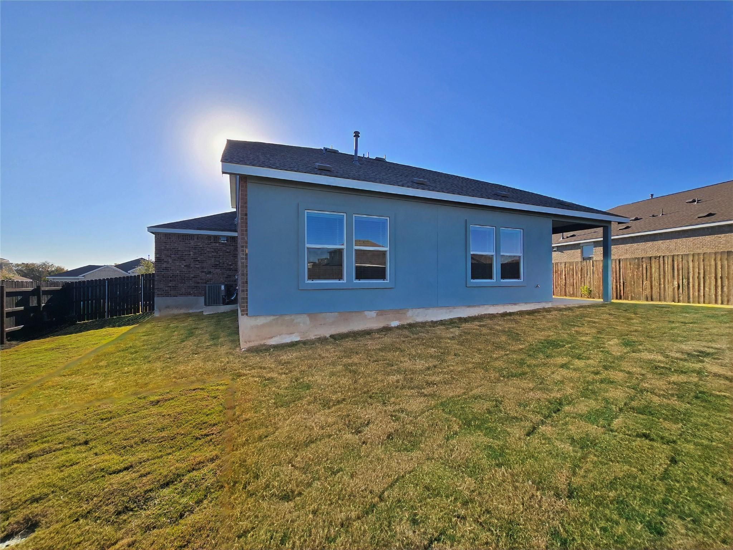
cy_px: 275
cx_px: 366
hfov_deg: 106.2
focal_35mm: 13
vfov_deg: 89.9
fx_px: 275
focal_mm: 2.2
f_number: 2.2
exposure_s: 1/1667
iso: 50
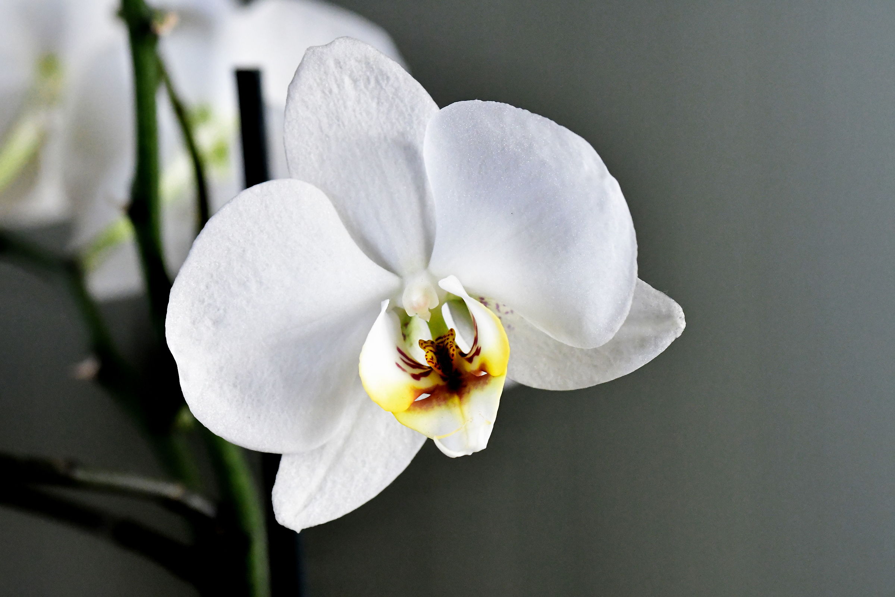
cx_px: 448
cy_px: 298
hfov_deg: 13.1
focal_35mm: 157
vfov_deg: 8.7
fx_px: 3903
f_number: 8
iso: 6400
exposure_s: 1/320
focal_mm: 105
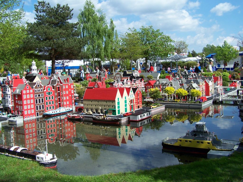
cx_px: 122
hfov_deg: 49.0
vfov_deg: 37.7
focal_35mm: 38
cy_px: 91
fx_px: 267
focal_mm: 6.3
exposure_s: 1/750
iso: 80
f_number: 4
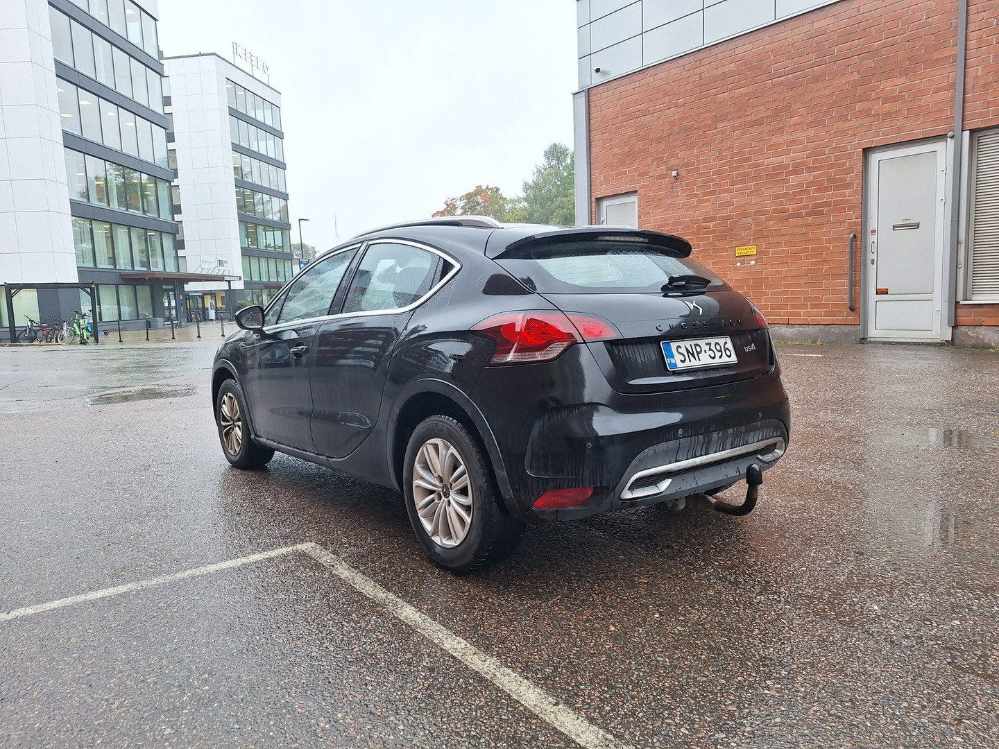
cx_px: 500
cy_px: 374
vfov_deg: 58.9
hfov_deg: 73.9
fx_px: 664
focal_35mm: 23
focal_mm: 5.54
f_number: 1.8
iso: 40
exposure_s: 1/128
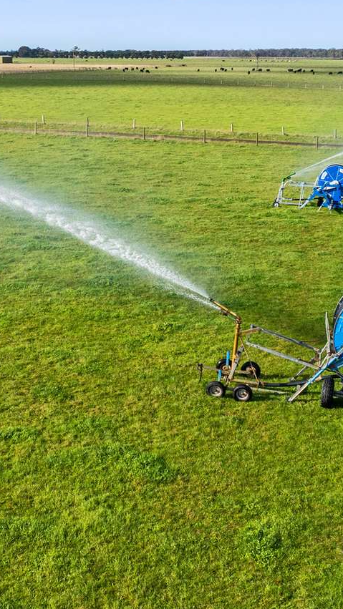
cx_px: 175
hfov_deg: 20.4
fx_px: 953
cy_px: 244
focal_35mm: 59
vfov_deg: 35.3
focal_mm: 12.29
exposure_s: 1/1600
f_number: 2.8
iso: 100
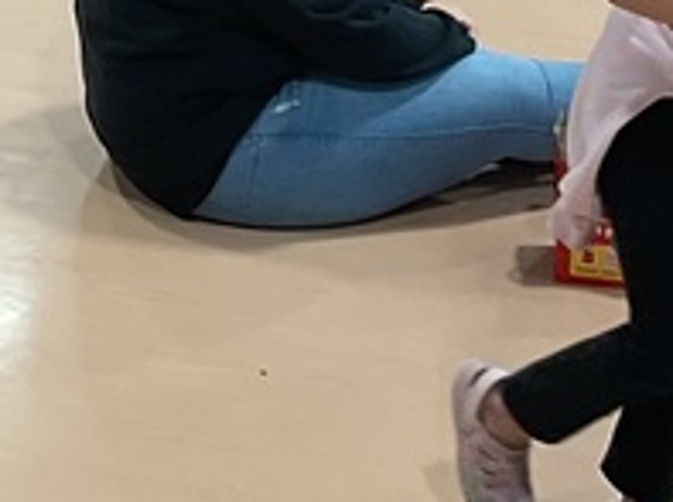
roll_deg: -2.0
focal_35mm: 151
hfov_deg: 13.0
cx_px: 27
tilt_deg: -10.3
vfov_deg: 9.2
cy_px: -478
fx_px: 2930
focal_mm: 3
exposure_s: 1/60
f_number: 1.8
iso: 50
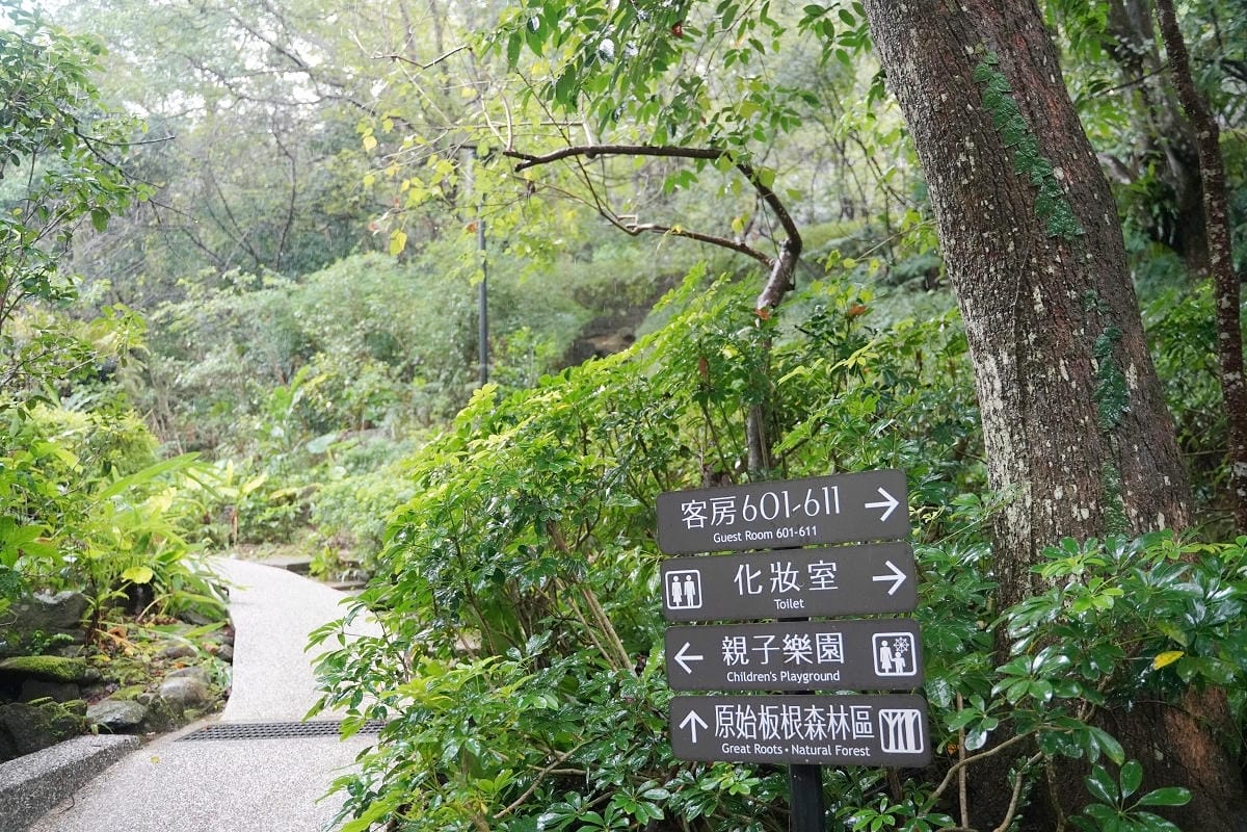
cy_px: 416
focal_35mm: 28
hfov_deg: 65.5
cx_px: 624
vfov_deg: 46.4
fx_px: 970
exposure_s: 1/160
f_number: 2.8
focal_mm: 28
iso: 5000
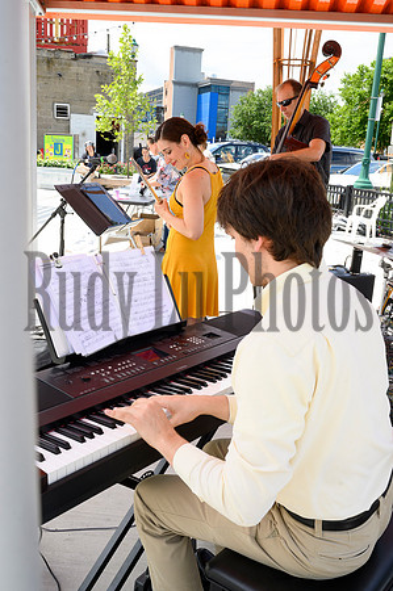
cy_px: 296
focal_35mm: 35
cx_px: 196
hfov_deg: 37.8
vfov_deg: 54.5
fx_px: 574
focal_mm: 35
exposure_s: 1/250
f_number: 11
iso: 640
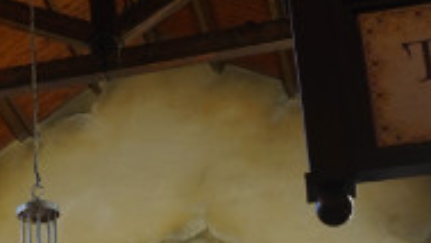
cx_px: -39
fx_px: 1212
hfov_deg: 19.4
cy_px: 262
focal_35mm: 106
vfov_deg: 11.3
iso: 125
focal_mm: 16
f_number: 4
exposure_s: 1/60
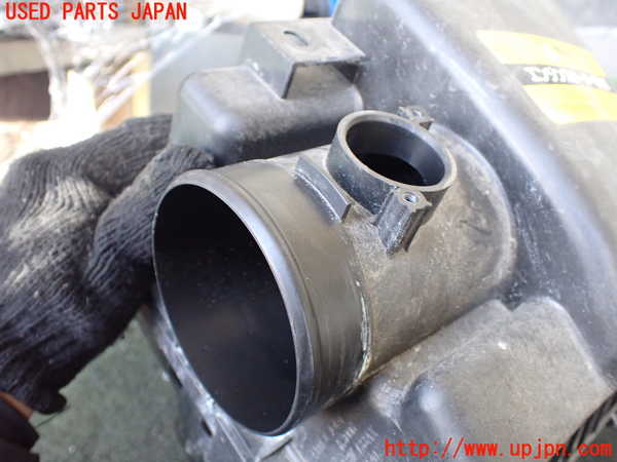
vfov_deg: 46.8
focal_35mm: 30
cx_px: 308
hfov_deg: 60.0
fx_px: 535
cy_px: 231
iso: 800
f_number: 2.3
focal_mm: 5.4
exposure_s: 1/80
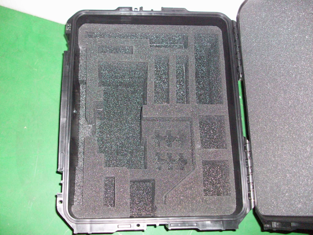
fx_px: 307
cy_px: 118
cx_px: 156
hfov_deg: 54.0
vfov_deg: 41.8
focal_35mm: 34
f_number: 2.8
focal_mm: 5.7
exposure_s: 1/60
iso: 200
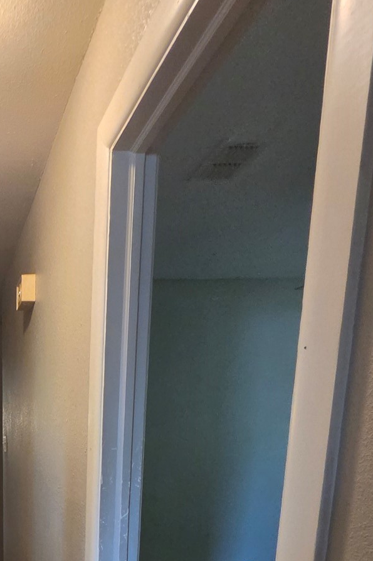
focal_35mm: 31
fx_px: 482
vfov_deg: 48.8
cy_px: 567
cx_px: -33
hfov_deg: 36.2
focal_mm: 2.2
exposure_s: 1/60
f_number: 2.2
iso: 640
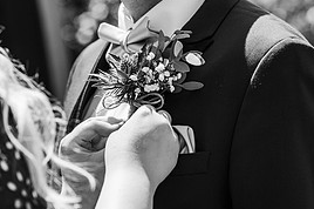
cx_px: 142
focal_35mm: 184
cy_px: 49
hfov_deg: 11.2
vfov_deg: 7.4
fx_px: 1603
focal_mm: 85
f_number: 3.2
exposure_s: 1/1250
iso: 100
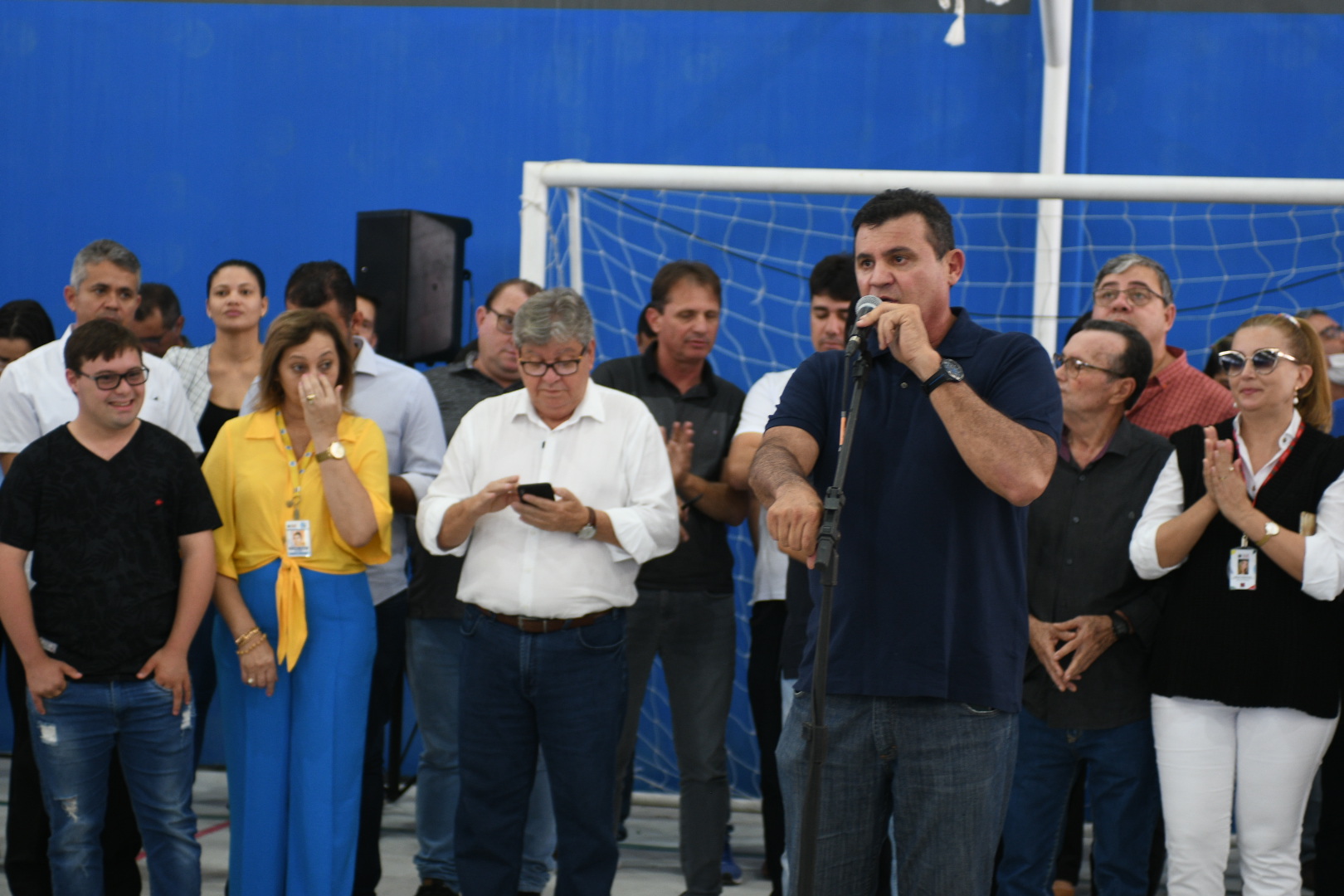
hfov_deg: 24.2
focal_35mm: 84
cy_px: 448
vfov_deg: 16.3
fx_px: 3136
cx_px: 672
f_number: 2.8
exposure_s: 1/125
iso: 500
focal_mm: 56
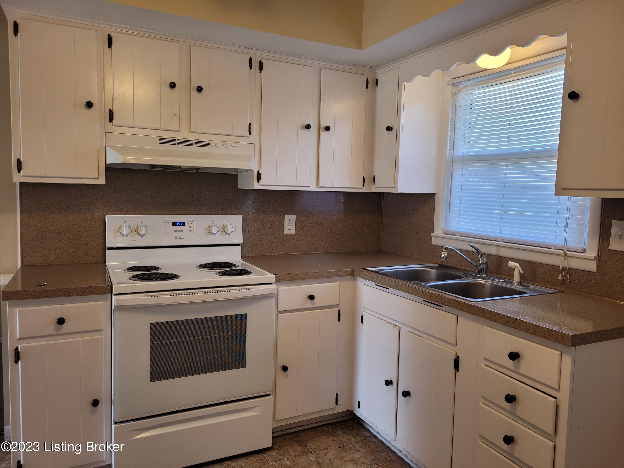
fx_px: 469
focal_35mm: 26
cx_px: 312
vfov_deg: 53.1
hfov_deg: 67.3
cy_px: 234
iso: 80
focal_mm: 5.4
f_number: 1.8
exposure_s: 1/120
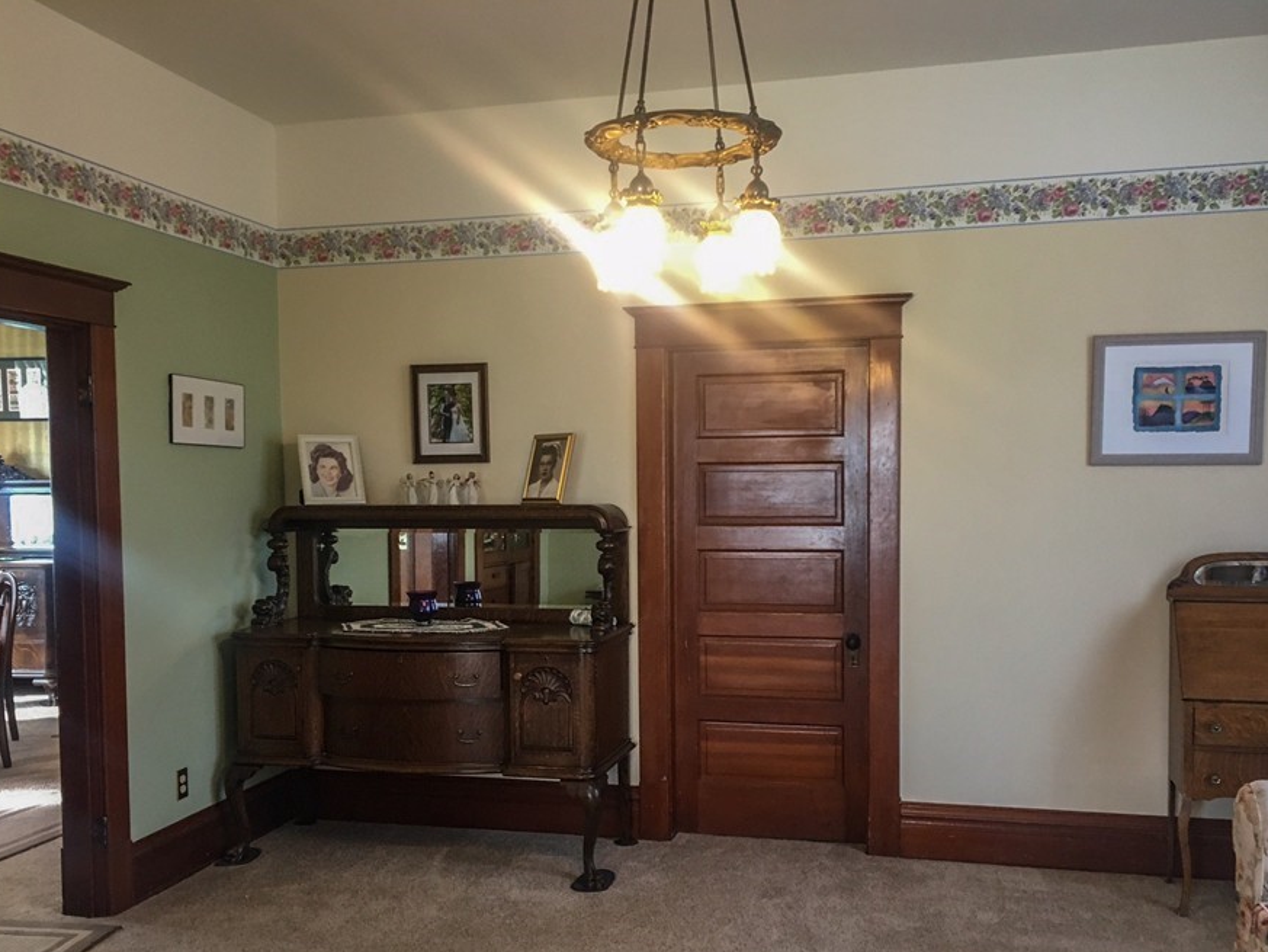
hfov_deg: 53.9
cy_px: 546
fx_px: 1246
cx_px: 609
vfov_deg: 41.7
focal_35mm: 34
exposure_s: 1/30
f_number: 2.2
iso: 100
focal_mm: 4.15
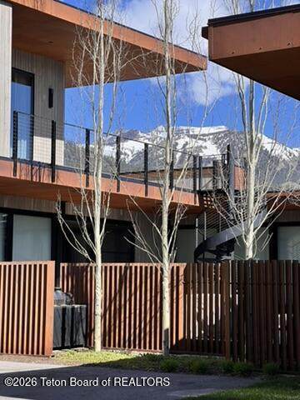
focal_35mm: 77
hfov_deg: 19.1
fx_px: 890
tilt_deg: +5.8
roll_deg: -0.5
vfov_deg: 25.3
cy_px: 200
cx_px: 150
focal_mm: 9
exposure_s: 1/459
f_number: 2.8
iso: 32
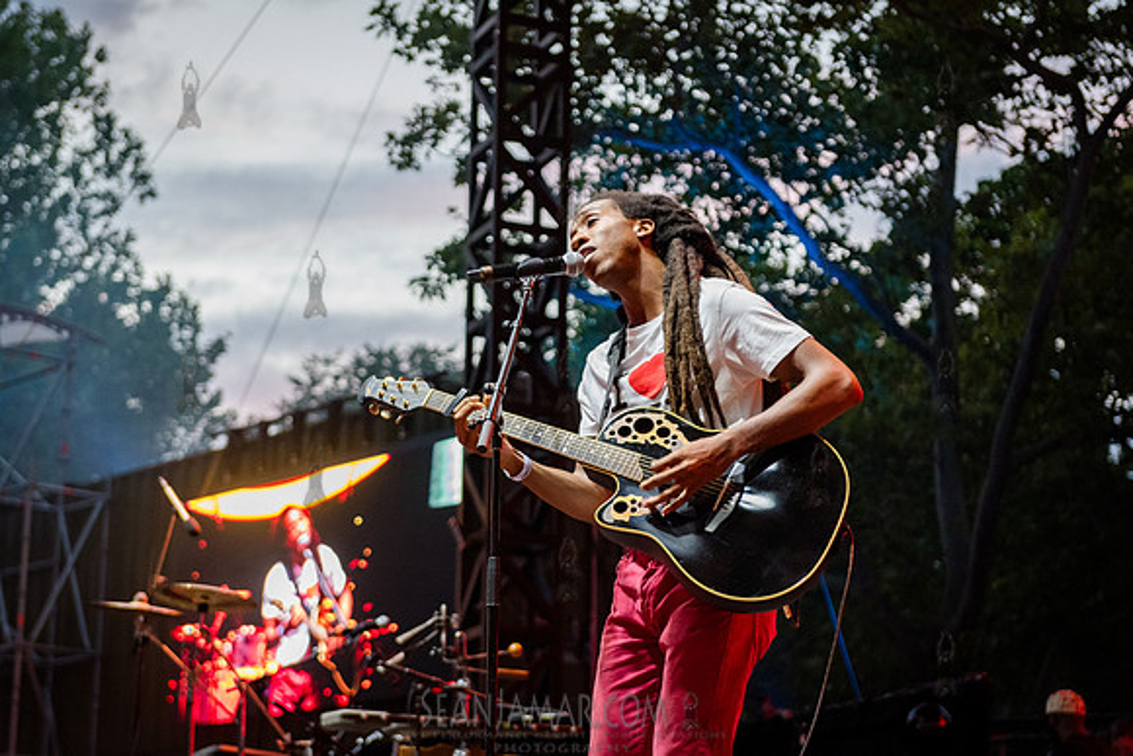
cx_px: 566
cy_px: 378
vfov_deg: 16.8
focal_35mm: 81
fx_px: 2561
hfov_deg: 24.9
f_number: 3.5
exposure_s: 1/250
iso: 3200
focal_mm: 70
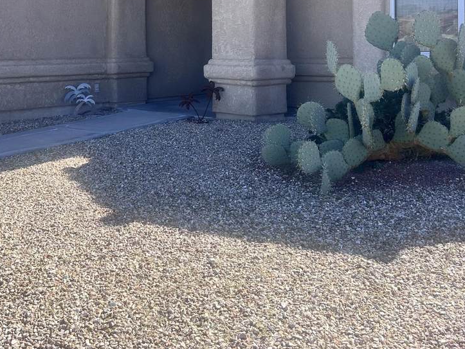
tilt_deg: -1.0
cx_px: 158
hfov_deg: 40.7
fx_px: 618
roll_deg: +0.7
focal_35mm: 46
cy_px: 52
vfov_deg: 30.5
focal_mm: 5.7
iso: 50
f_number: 1.5
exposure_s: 1/1934
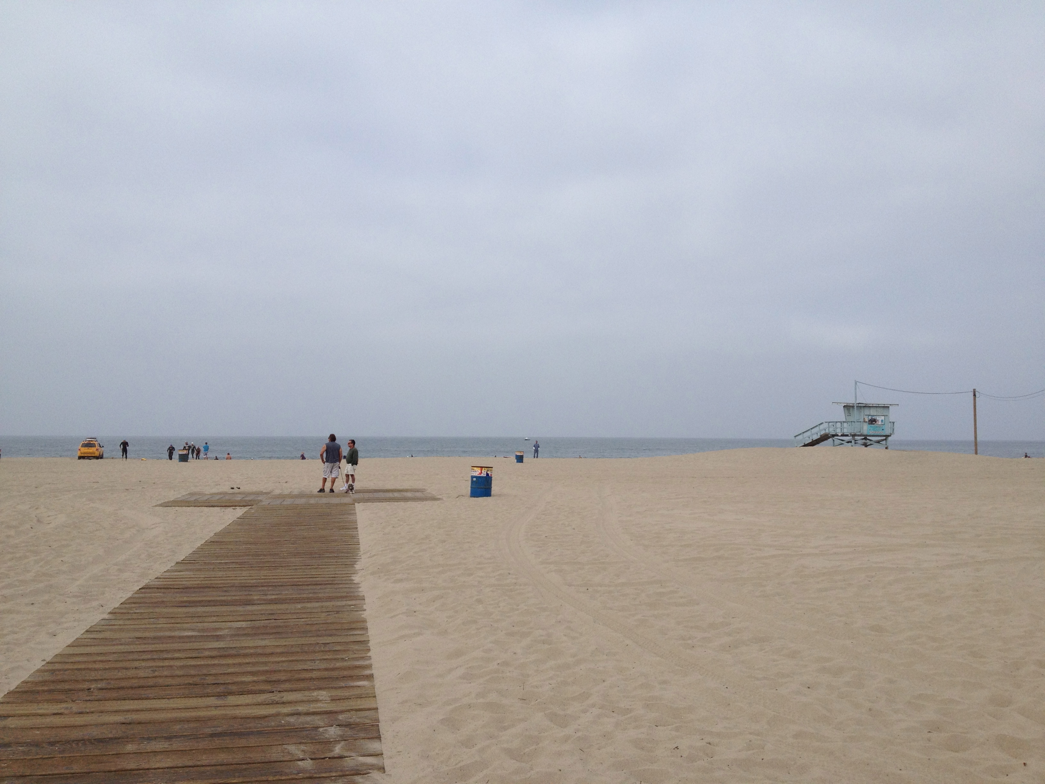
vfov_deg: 40.7
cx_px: 522
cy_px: 392
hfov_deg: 52.6
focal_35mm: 35
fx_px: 1057
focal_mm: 4.28
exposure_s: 1/2762
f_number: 2.4
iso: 64
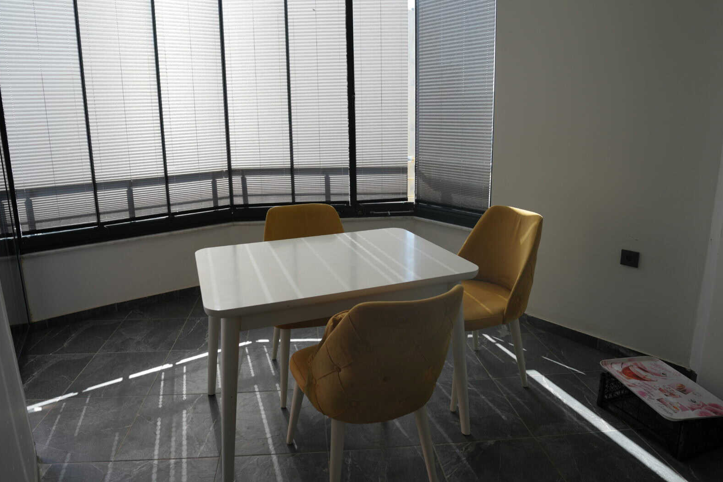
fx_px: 442
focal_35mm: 22
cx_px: 322
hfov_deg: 78.3
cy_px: 199
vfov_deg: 56.9
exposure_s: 1/80
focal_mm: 17
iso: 100
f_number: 4.5
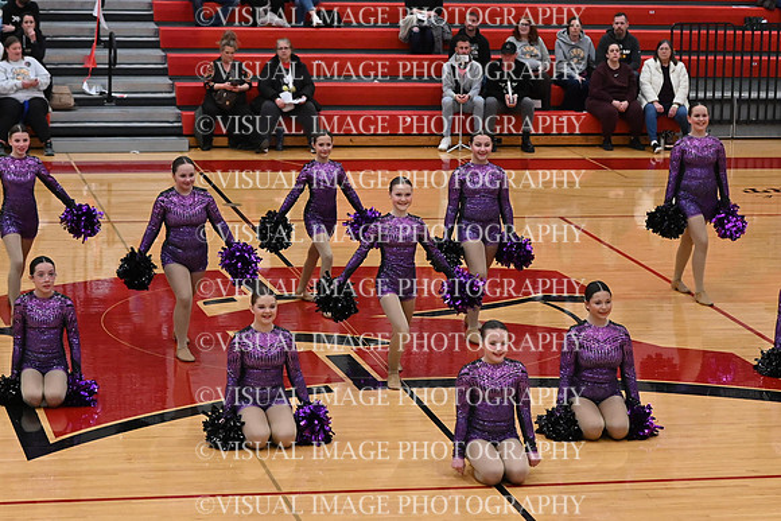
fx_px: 2278
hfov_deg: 19.5
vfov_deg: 13.0
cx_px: 390
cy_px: 260
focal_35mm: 105
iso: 6400
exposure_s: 1/400
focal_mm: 70
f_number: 4
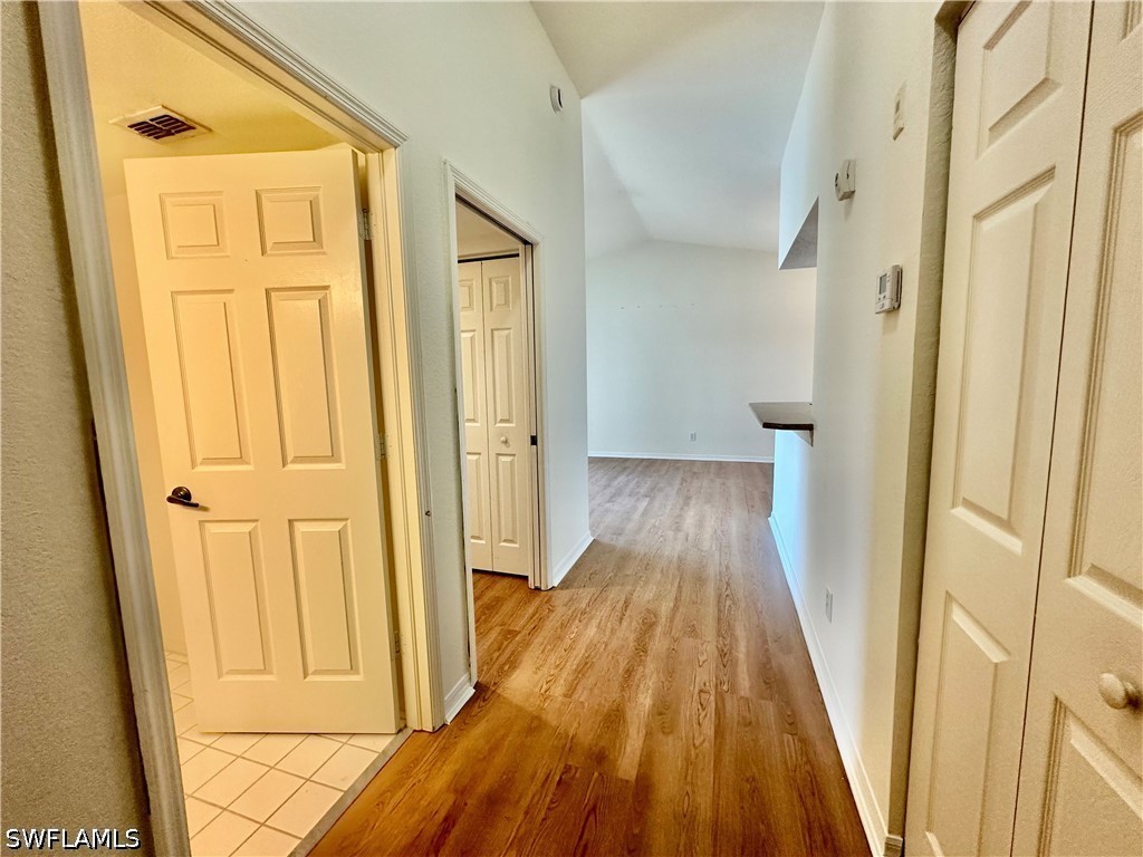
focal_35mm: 14
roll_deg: +1.0
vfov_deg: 85.7
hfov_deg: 102.1
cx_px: 572
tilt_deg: -6.4
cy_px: 428
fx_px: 462
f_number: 2.2
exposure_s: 1/120
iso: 200
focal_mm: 2.22
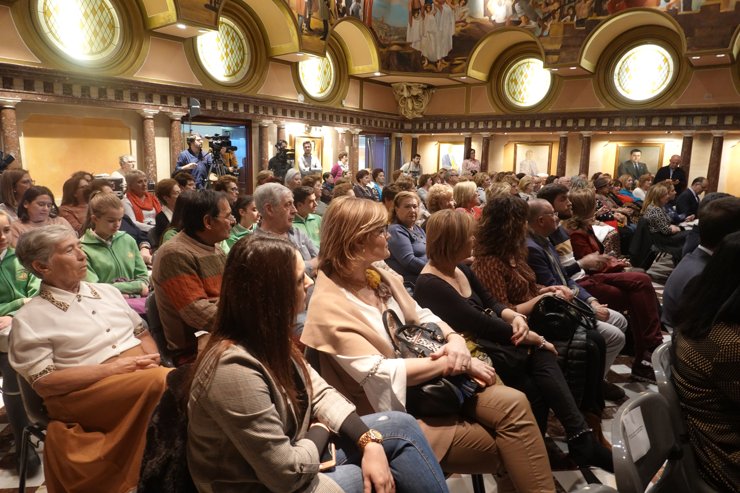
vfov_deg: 53.1
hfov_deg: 73.7
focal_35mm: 24
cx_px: 370
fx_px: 493
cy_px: 246
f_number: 2.8
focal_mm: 9
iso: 800
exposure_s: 1/20
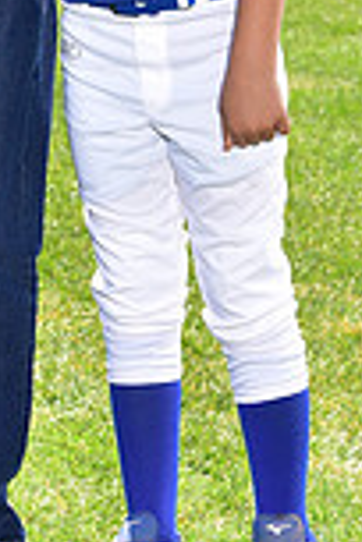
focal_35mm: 266
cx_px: -44
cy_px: -163
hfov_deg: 5.2
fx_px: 4012
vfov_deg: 7.7
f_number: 5.6
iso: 100
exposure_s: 1/200
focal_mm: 70
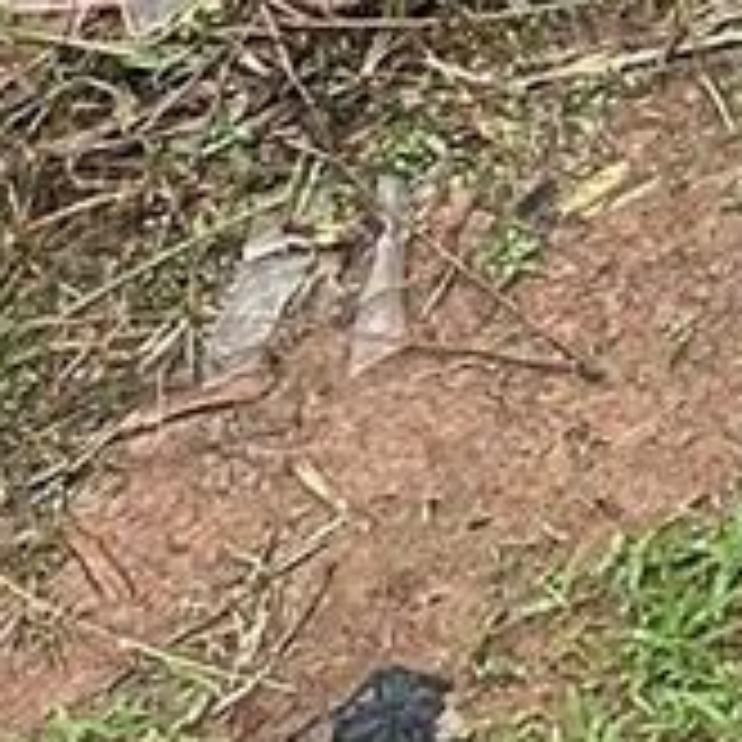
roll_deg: -2.1
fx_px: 4777
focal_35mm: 197
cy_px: -1295
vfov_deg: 7.9
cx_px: 2563
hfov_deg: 7.3
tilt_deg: -30.6
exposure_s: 1/121
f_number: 1.78
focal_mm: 6.86
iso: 160
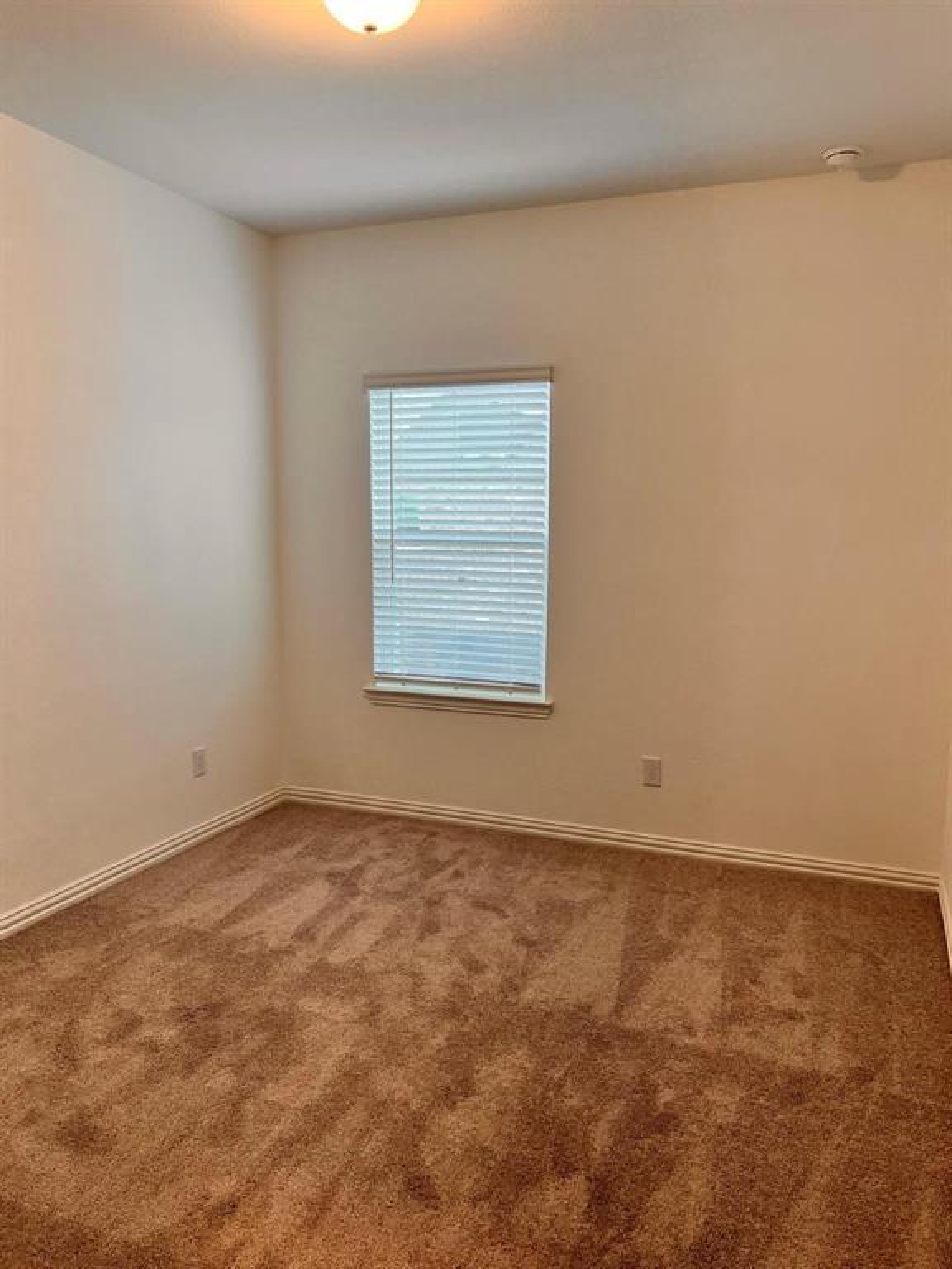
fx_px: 953
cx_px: 476
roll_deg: -0.5
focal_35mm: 26
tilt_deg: -7.7
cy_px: 634
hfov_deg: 53.1
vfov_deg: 67.3
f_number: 1.5
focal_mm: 5.7
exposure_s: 1/120
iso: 80
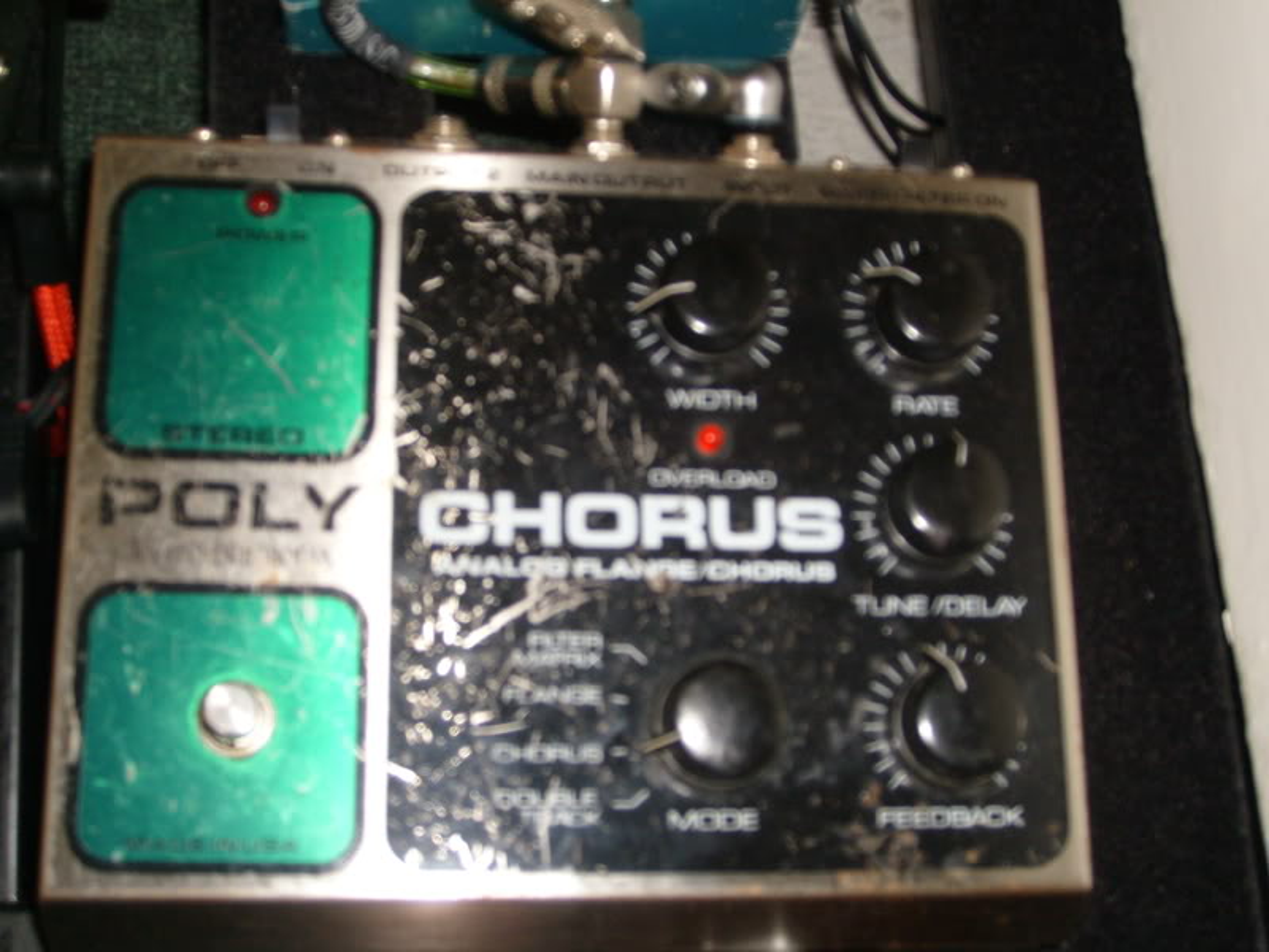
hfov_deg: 43.9
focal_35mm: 43
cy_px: 476
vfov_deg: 33.6
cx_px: 634
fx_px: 1576
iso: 100
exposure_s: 1/45
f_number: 3
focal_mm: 7.2
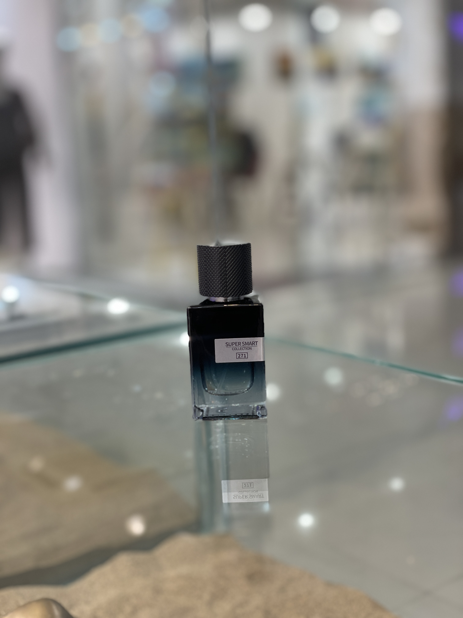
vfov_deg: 36.8
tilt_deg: -10.4
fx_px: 927
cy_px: 309
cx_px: 232
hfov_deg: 28.0
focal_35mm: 52
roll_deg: +3.0
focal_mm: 6
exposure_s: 1/100
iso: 125
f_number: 2
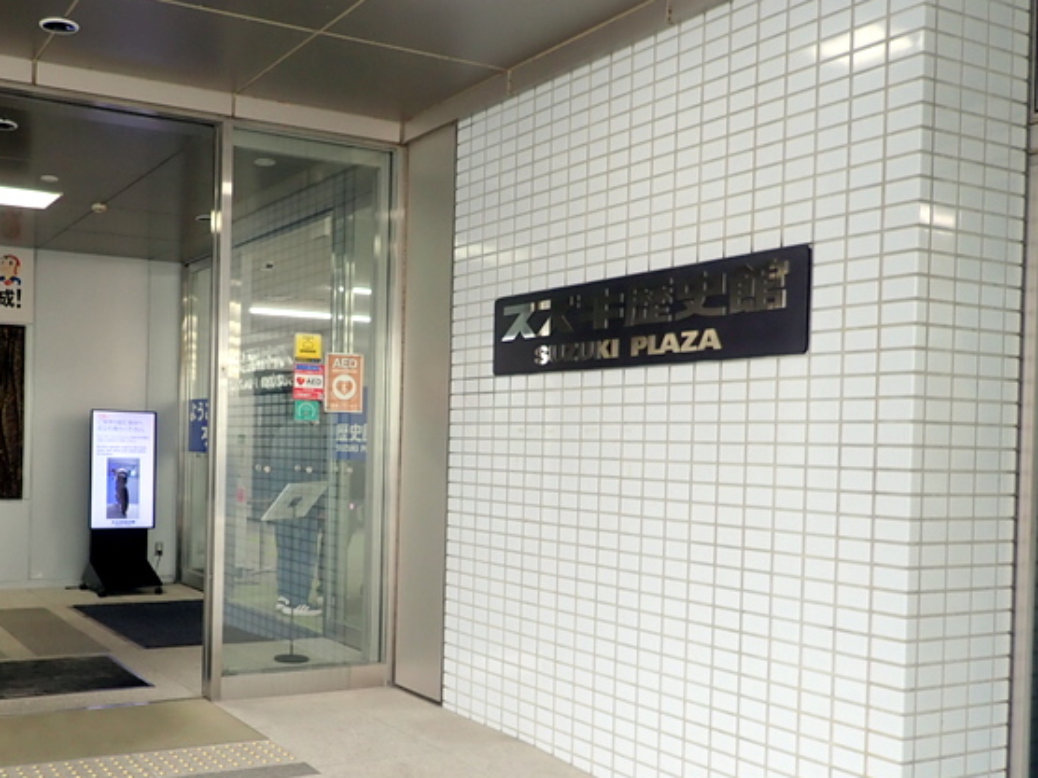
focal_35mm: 36
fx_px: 1080
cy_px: 461
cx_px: 323
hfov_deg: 50.2
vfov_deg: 39.5
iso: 100
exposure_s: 1/100
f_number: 2
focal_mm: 4.5
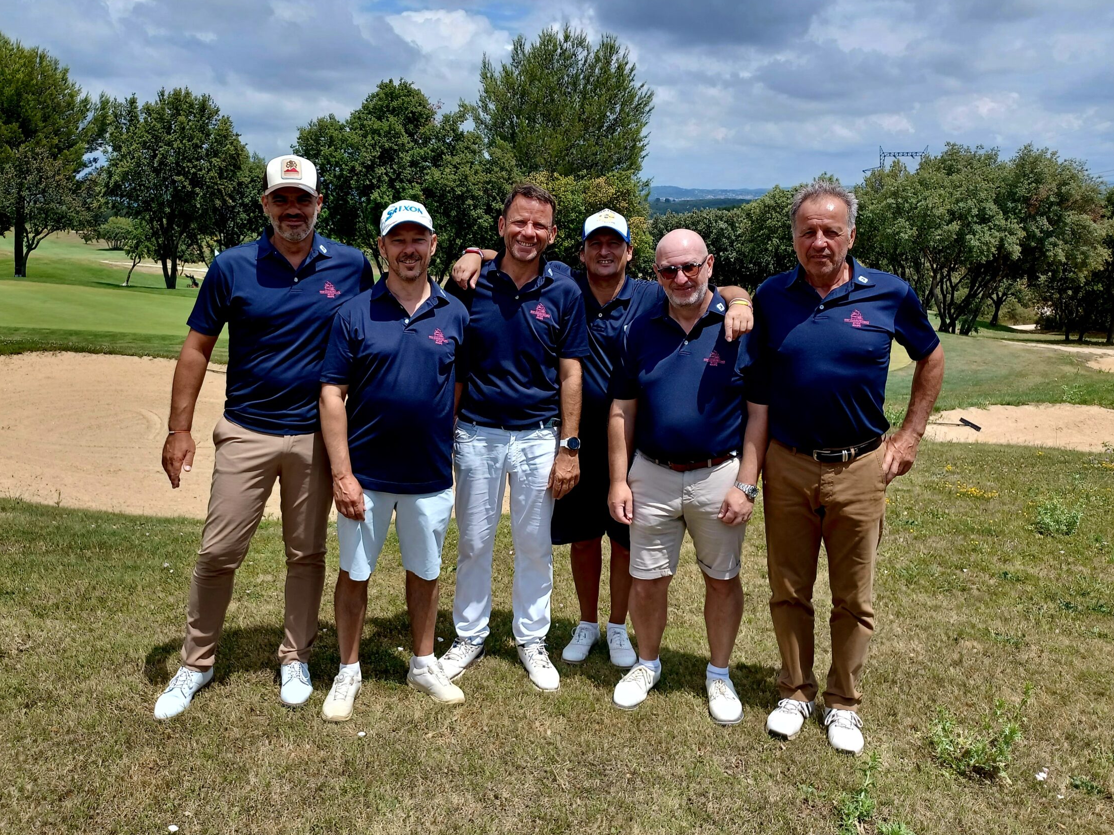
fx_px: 933
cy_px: 383
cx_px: 515
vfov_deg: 48.2
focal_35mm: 29
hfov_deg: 61.6
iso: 32
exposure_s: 1/556
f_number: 1.8
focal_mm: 4.6
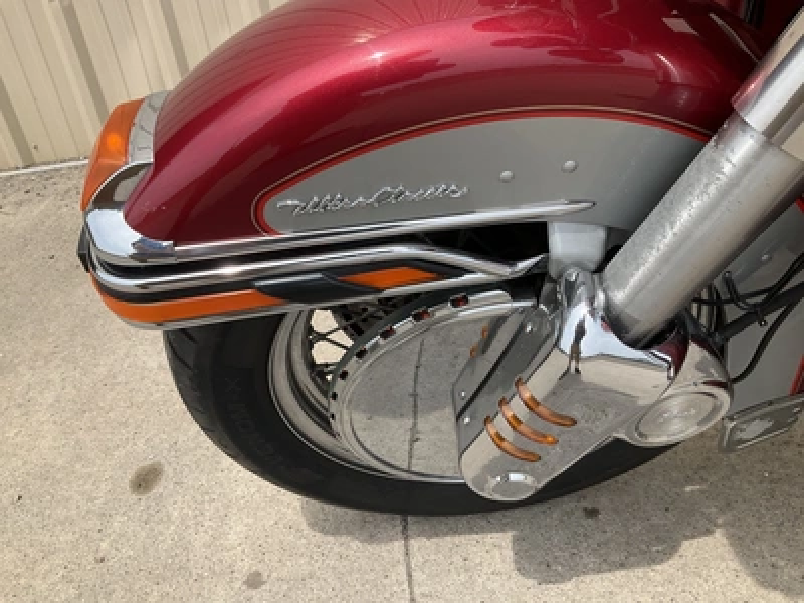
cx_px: 402
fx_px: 674
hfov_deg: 61.7
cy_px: 302
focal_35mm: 29
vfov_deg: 48.2
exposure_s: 1/1121
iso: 25
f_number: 1.8
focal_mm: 3
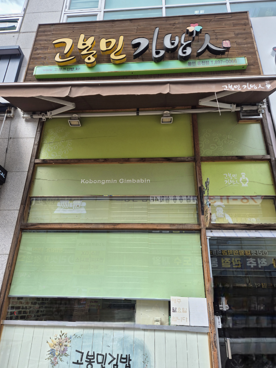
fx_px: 255
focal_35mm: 24
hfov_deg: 56.8
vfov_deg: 71.6
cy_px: 189
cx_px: 133
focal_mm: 5.4
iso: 25
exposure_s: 1/455
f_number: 1.8
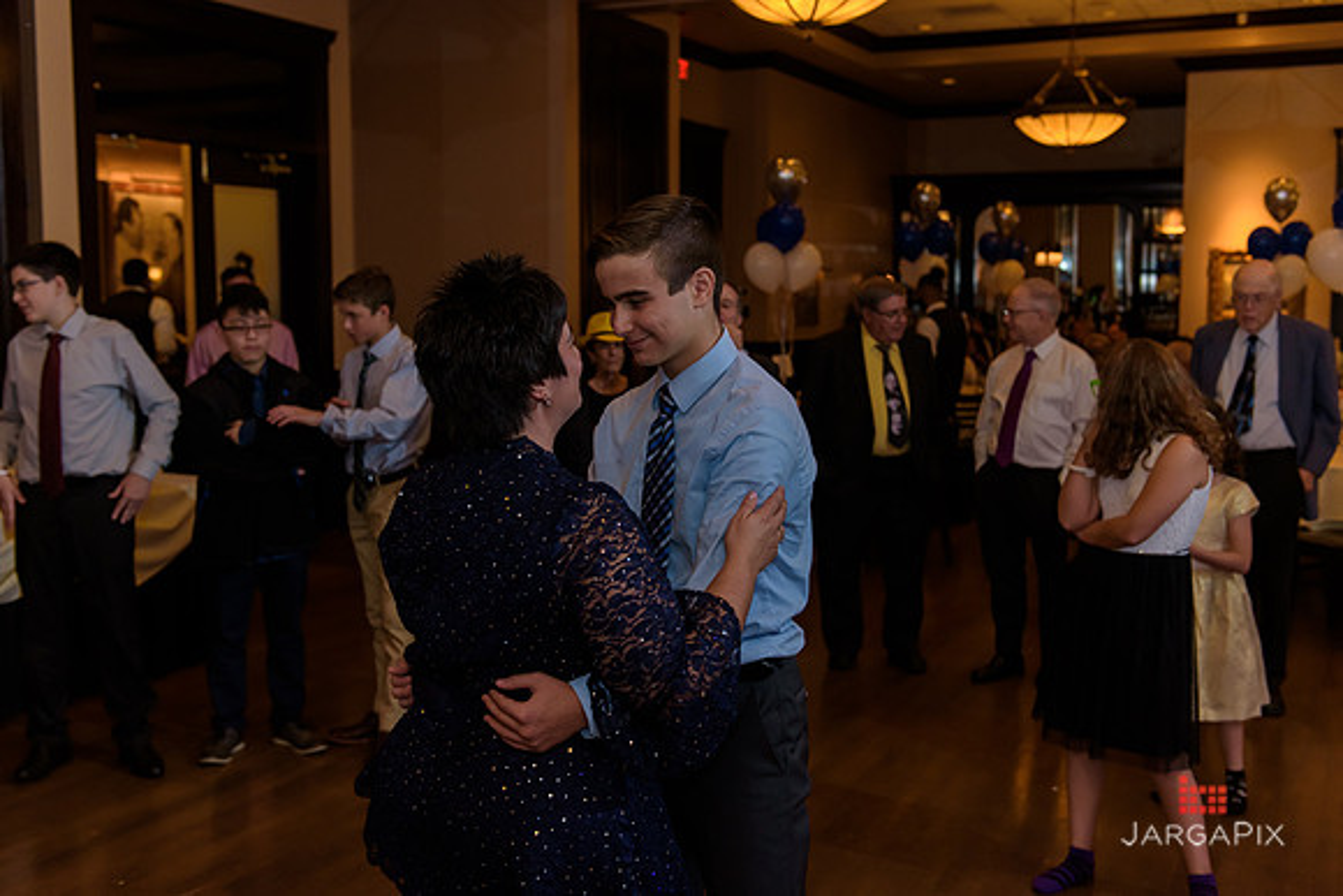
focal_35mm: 40
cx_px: 672
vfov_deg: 33.4
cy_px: 448
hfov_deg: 48.4
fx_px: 1493
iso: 1250
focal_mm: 40
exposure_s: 1/125
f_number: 3.2
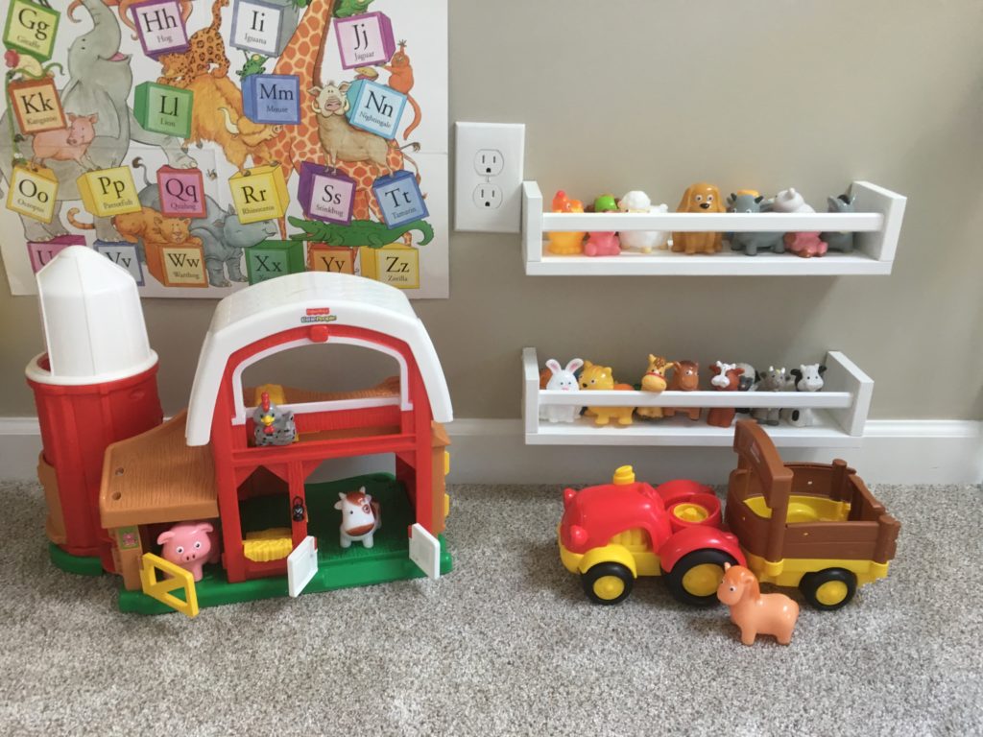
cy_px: 368
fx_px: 824
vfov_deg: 48.2
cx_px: 492
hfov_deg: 61.7
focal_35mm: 29
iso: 80
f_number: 2.2
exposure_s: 1/30
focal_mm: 4.15
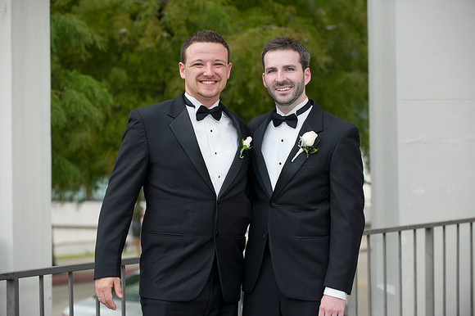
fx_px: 1345
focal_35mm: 102
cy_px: 158
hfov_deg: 20.0
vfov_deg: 13.4
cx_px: 238
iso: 400
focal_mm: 102
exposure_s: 1/125
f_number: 3.5
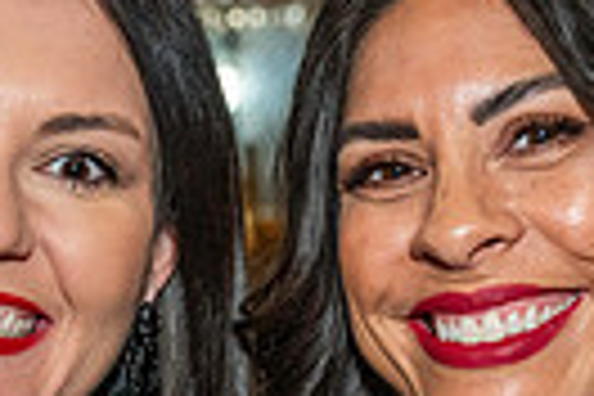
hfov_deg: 11.1
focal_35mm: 185
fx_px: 3052
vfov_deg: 7.3
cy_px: 641
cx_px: 198
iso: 3200
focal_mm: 42
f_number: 4
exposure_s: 1/160
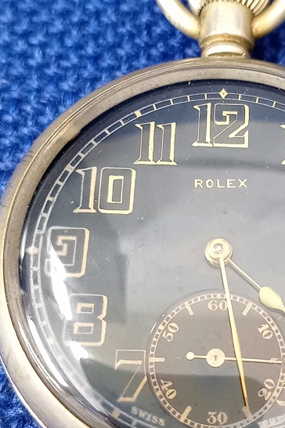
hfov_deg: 20.1
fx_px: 796
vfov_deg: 30.1
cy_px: 193
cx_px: 234
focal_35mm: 67
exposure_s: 1/16.7
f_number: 1.8
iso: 1131
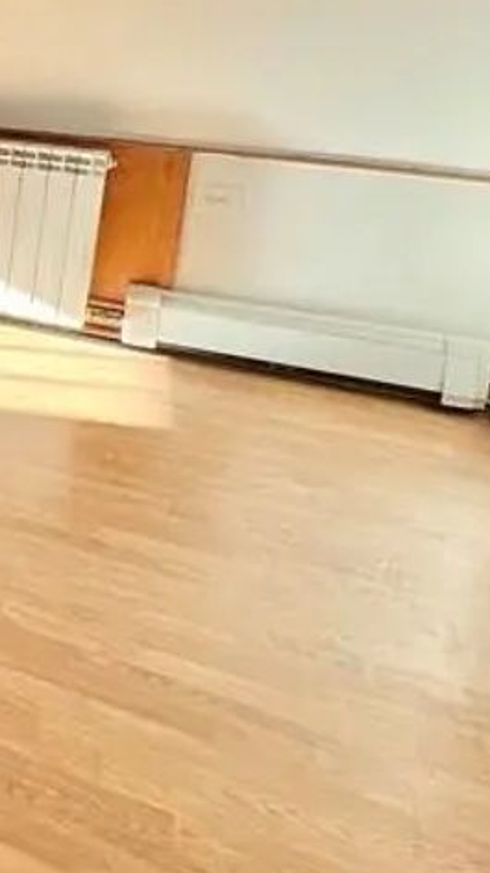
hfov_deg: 19.8
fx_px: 948
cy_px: 184
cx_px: -429
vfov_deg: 47.0
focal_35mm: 41
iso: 40
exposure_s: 1/99
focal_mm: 1.57
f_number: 1.8
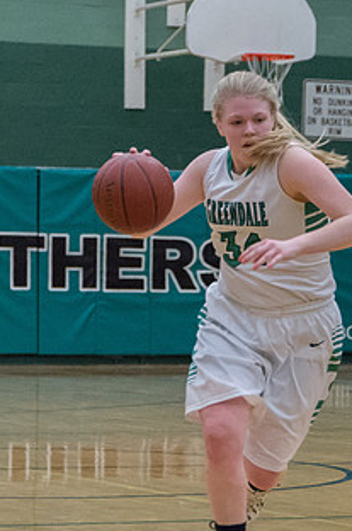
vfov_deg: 9.6
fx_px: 3149
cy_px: 249
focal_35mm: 214
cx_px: 253
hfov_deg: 6.4
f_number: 5.6
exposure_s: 1/500
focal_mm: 75
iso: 8000
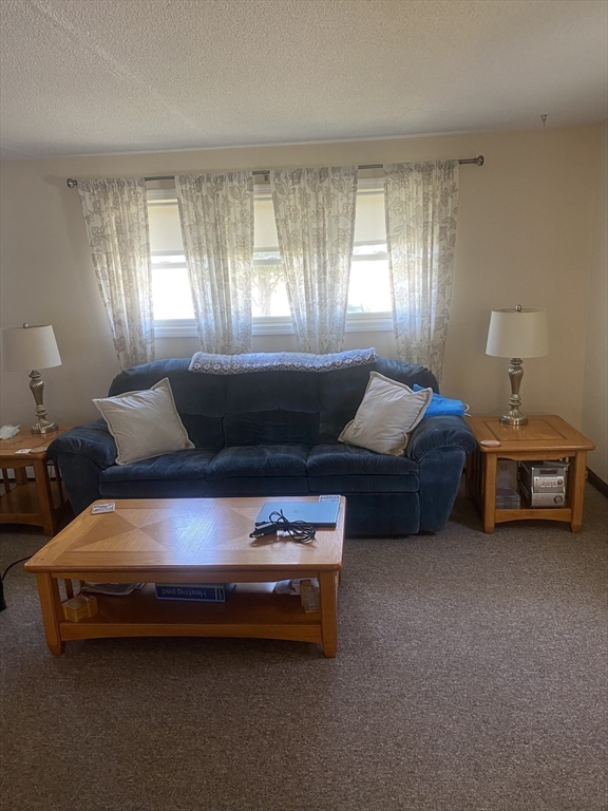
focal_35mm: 26
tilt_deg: -11.9
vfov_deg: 67.3
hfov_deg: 53.1
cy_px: 406
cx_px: 304
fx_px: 609
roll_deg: +1.9
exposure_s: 1/60
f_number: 1.8
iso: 200
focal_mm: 4.25
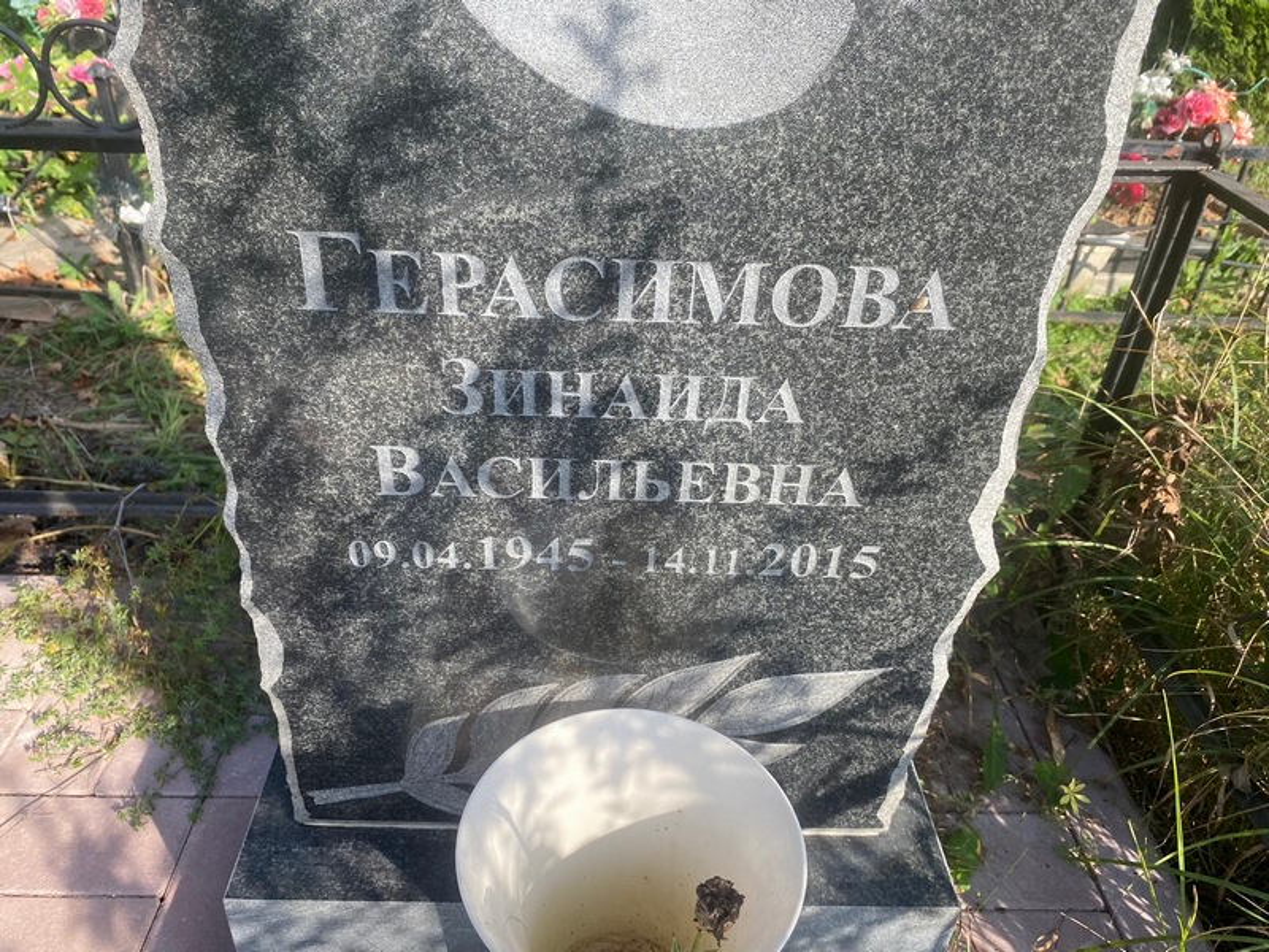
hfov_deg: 67.3
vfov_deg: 53.1
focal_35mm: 26
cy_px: 476
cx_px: 634
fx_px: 953
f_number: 1.8
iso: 32
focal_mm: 4.25
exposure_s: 1/651
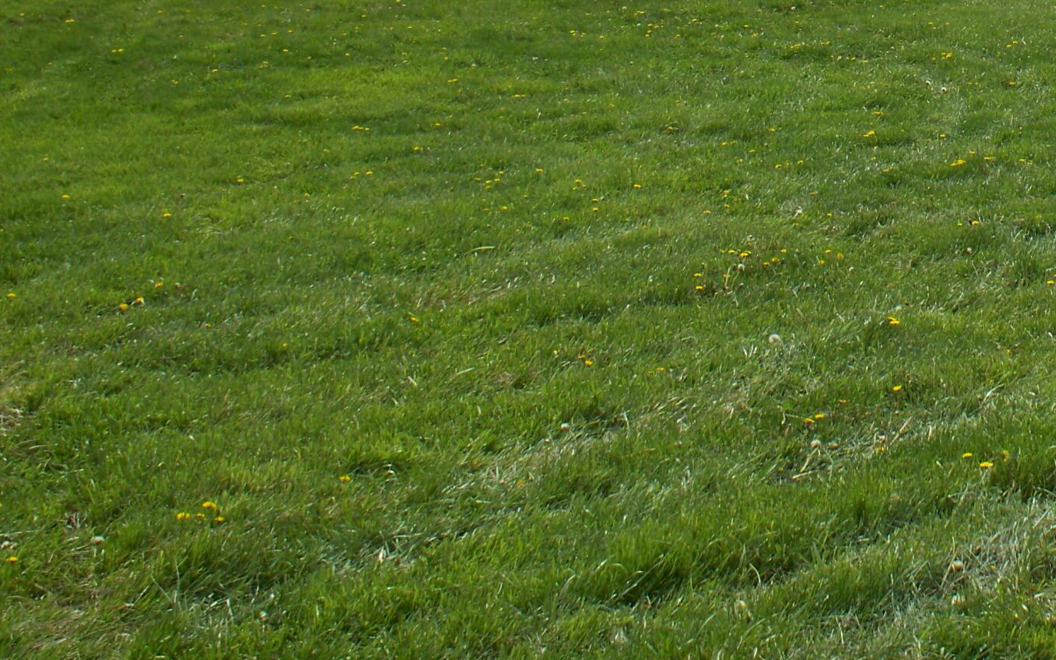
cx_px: 1021
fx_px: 2331
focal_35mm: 81
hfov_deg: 24.5
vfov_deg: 15.5
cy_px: -161
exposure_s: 1/640
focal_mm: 7.54
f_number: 4.8
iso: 100
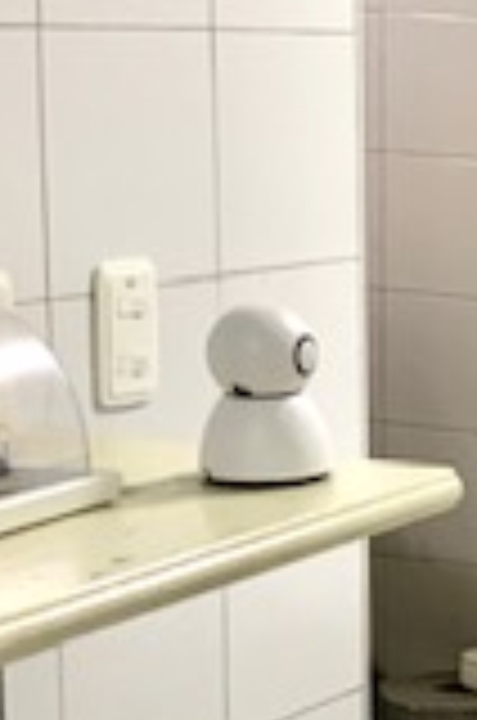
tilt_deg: -8.8
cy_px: 464
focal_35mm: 121
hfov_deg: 10.0
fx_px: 2415
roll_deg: -1.5
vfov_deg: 16.9
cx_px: 1098
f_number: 1.8
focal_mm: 3
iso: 80
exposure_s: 1/60
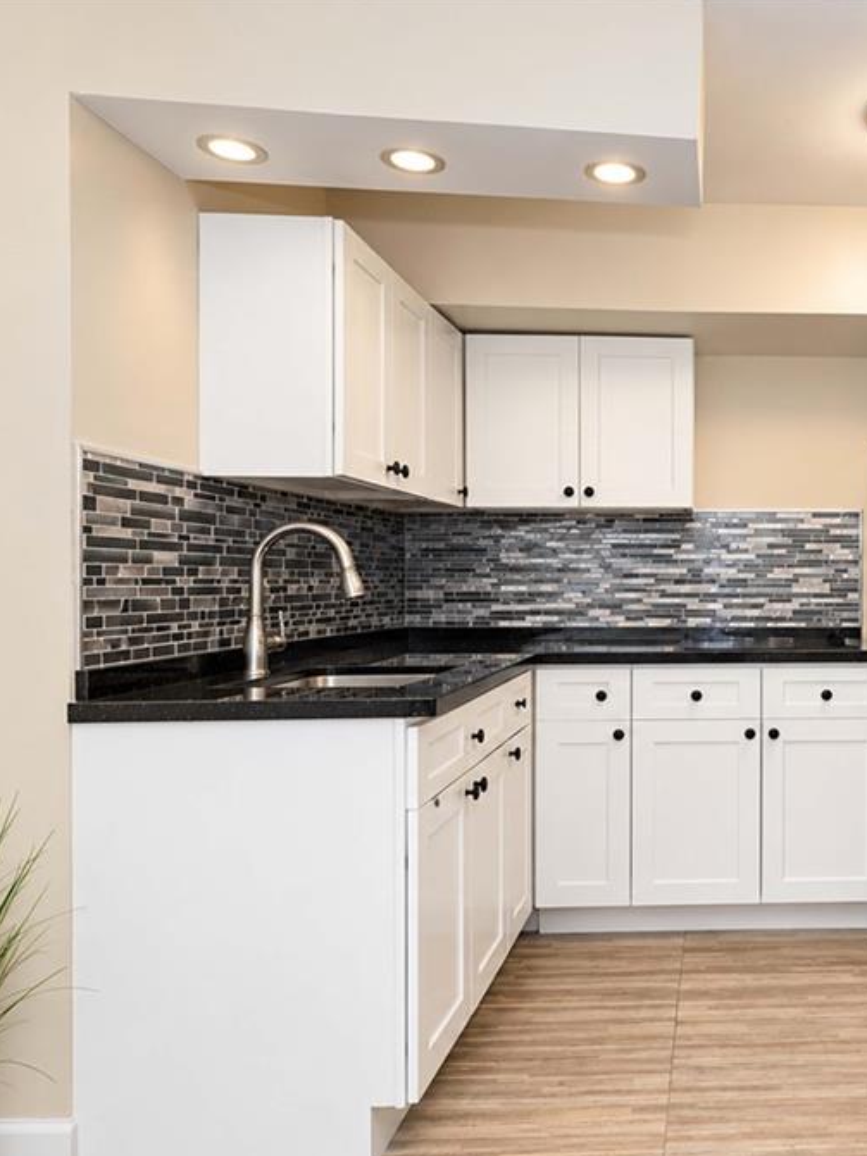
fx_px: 735
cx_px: 795
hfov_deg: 52.9
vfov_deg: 76.4
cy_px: 582
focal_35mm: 22
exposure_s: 1/60
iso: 1600
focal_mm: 10
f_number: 8
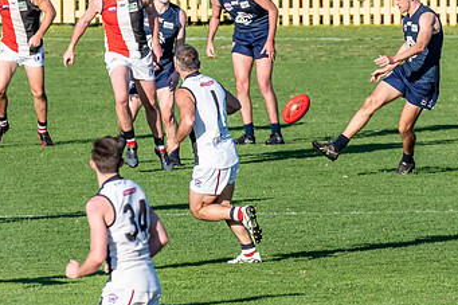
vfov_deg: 1.2
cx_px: 327
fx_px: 14407
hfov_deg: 1.8
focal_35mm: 1133
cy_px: 80
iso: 800
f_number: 10
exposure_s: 1/1250
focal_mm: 420
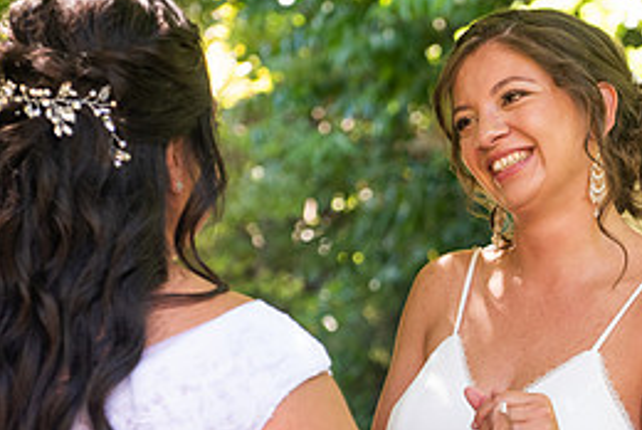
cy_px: 360
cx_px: 472
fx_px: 2785
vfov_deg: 8.8
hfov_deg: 13.1
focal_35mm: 156
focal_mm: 70
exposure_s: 1/250
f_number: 4
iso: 640
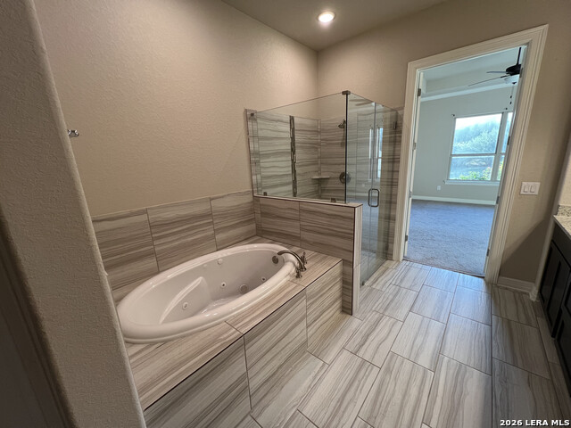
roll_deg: +3.0
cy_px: 214
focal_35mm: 13
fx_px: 214
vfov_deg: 89.9
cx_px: 286
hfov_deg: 106.2
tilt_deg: -14.1
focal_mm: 1.57
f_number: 1.8
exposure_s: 1/120
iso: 200
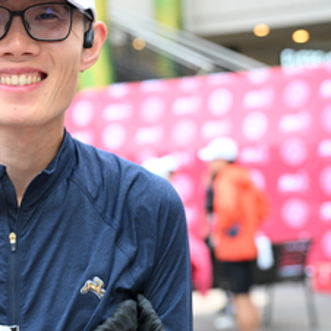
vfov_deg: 13.8
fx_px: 1363
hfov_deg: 13.6
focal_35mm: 126
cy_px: 134
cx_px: -15
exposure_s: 1/200
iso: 2000
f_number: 4
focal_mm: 61
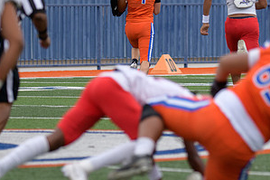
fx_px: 4820
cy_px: 4
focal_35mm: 643
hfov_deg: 3.2
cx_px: 203
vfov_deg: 2.1
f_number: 2.8
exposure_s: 1/1250
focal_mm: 180
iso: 320
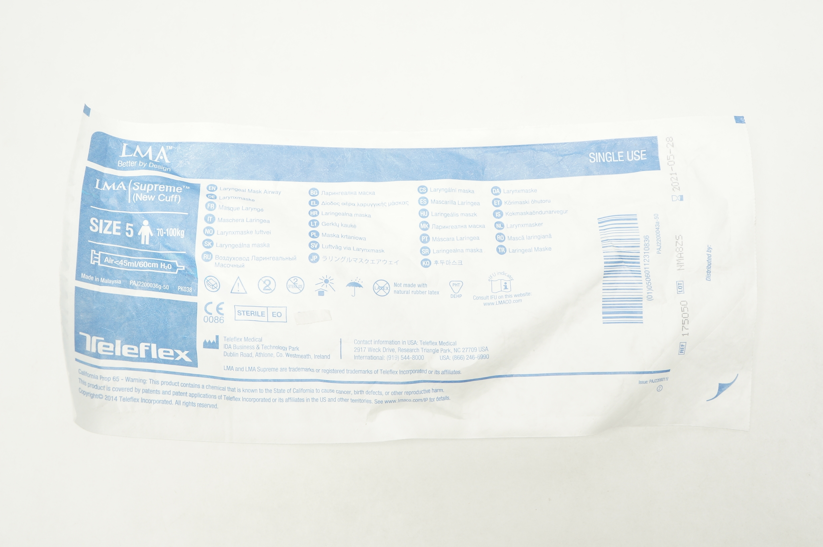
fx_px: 719
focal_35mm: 32
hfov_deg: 59.5
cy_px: 274
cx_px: 412
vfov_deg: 41.6
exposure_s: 1/25
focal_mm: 21
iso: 400
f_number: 9
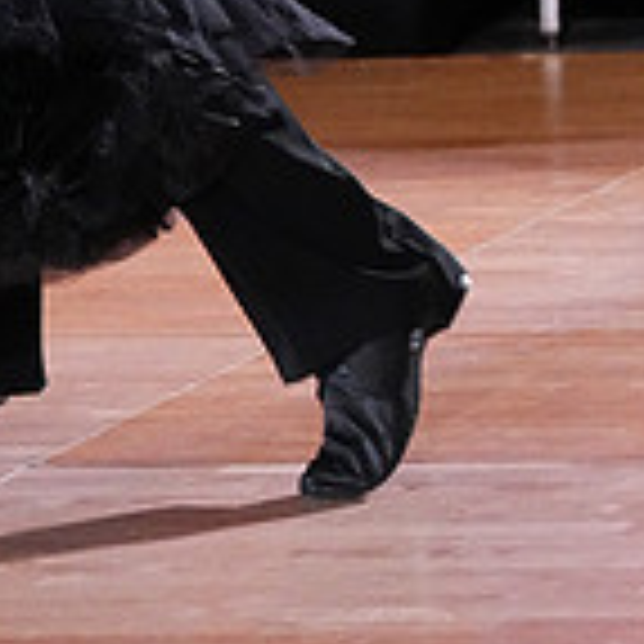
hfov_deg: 3.9
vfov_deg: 3.9
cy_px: -563
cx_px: -88
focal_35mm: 449
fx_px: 9451
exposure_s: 1/400
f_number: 5
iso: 8000
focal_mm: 130
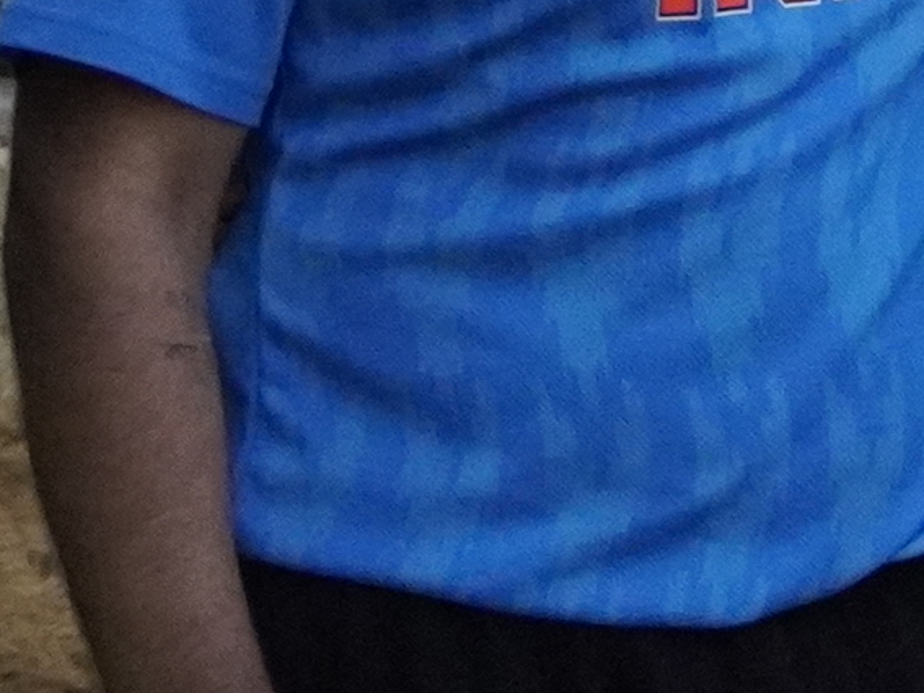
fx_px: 8060
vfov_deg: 4.9
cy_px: -352
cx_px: 3399
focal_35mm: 302
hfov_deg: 5.8
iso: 3200
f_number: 4.5
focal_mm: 28
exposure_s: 1/1000
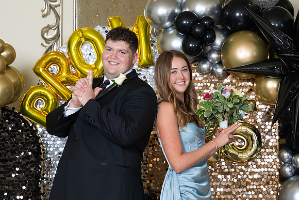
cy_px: 108
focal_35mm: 175
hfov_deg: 11.8
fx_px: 1451
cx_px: 149
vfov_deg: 7.9
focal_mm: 140
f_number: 8
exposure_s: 1/100
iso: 320
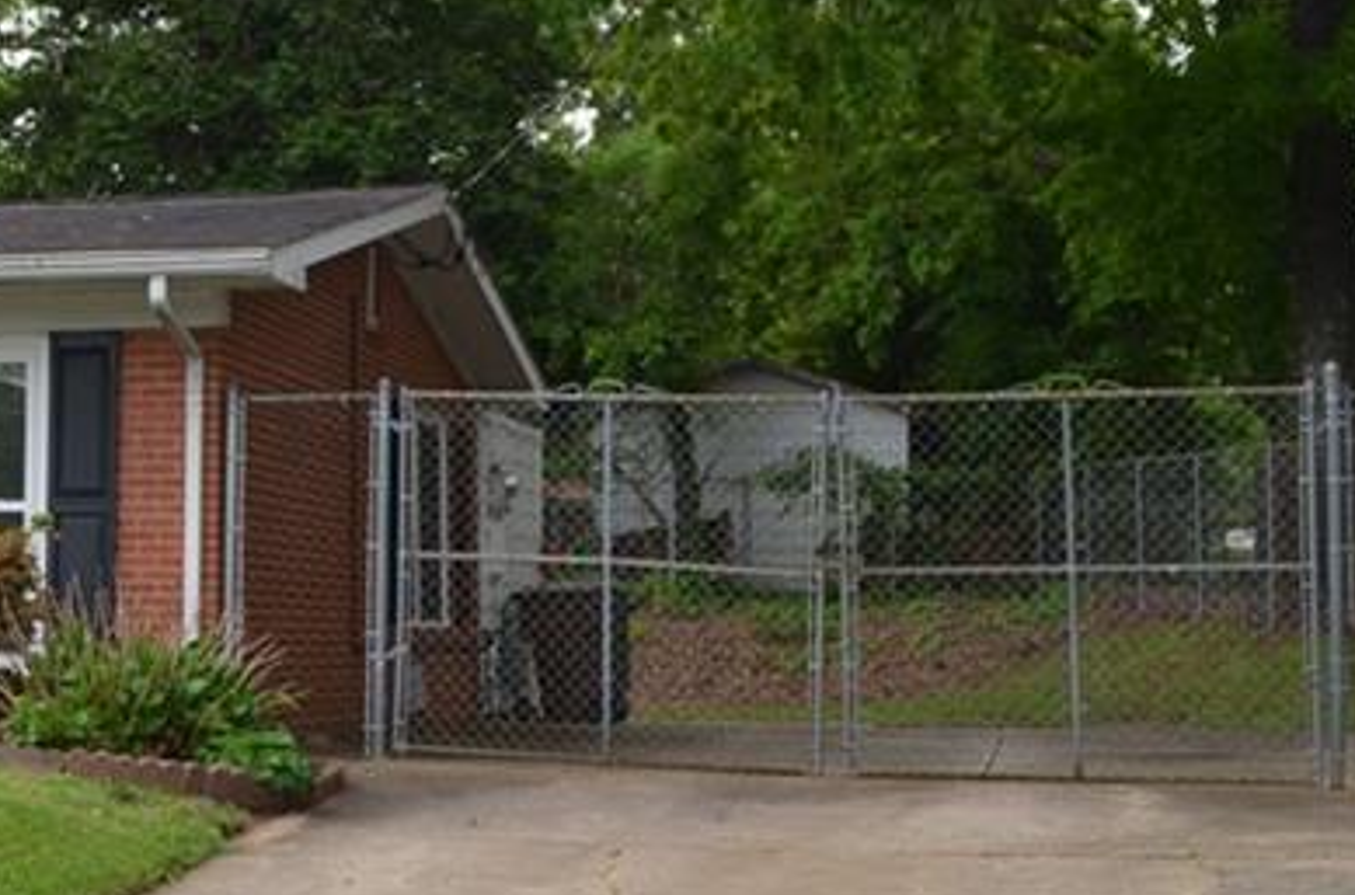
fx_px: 2965
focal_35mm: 79
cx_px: -192
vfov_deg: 17.1
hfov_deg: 23.8
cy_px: 312
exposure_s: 1/200
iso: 100
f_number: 6.3
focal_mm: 20
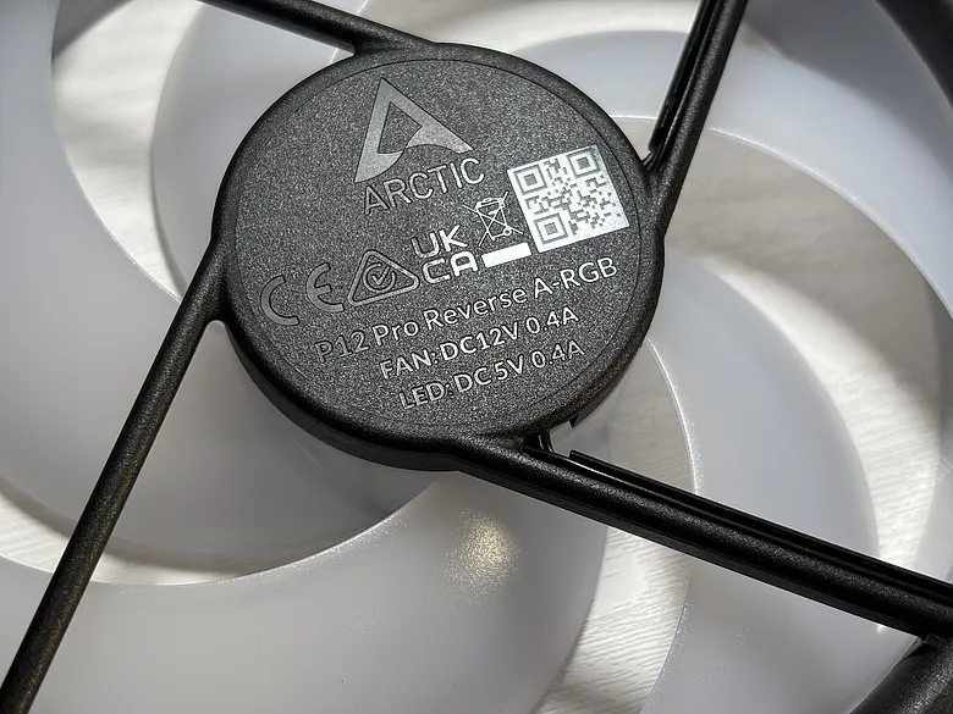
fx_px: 1432
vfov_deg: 28.0
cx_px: 476
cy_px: 357
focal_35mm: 52
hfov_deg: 36.8
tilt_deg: -69.2
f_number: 1.6
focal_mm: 5.96
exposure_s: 1/120
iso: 32
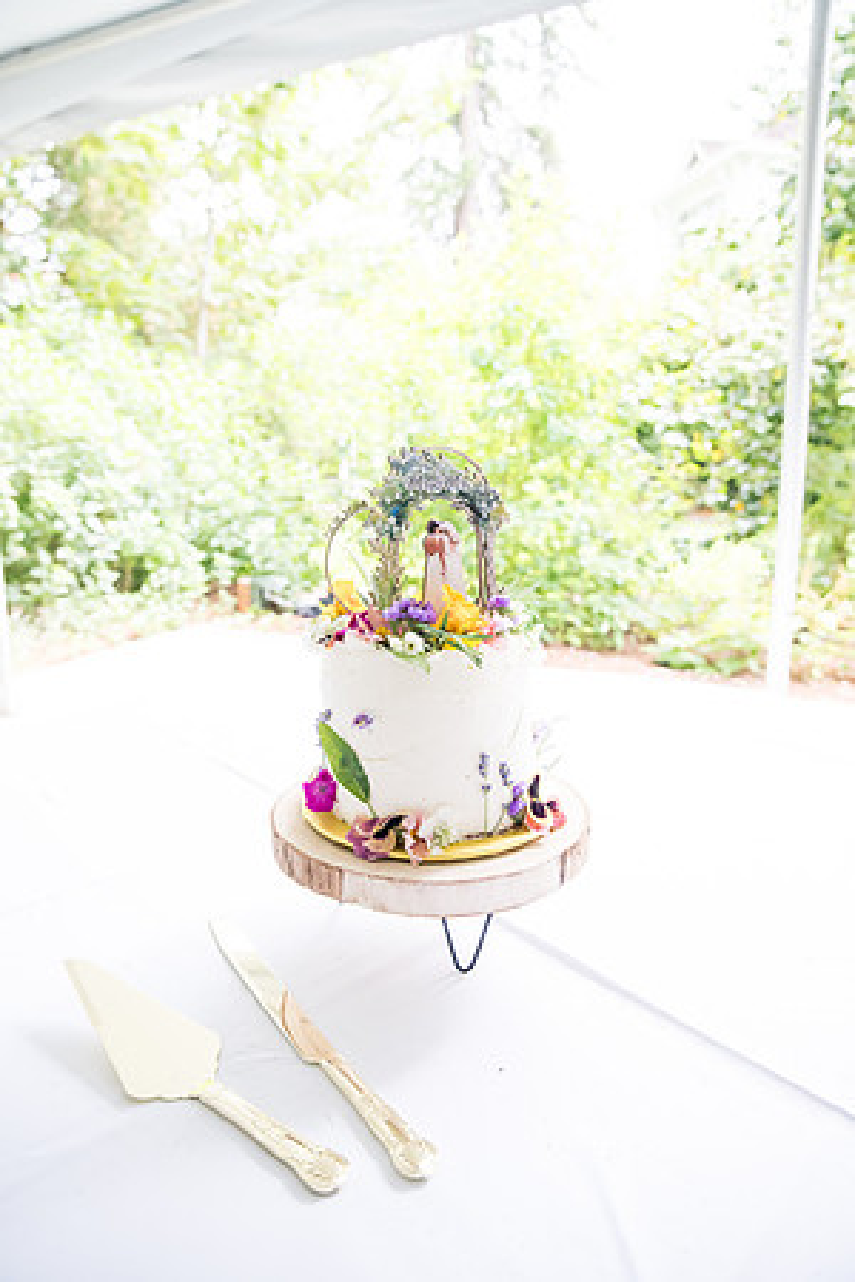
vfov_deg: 73.7
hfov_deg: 53.1
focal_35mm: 24
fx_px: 855
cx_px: 428
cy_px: 641
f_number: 4
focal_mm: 24
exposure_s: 1/320
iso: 2500
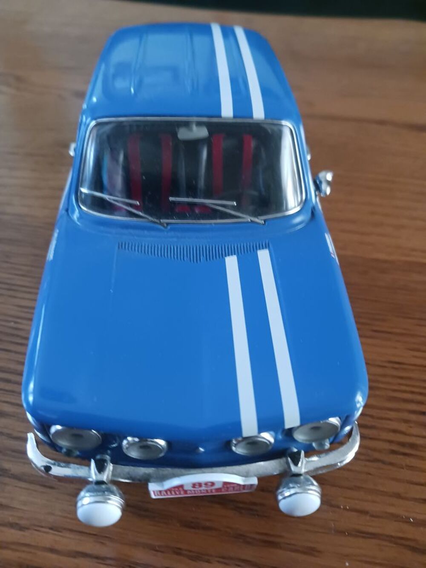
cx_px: 213
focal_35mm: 27
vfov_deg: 65.3
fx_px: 443
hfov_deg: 51.4
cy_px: 284
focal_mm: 4
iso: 1250
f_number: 1.8
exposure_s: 1/16.7
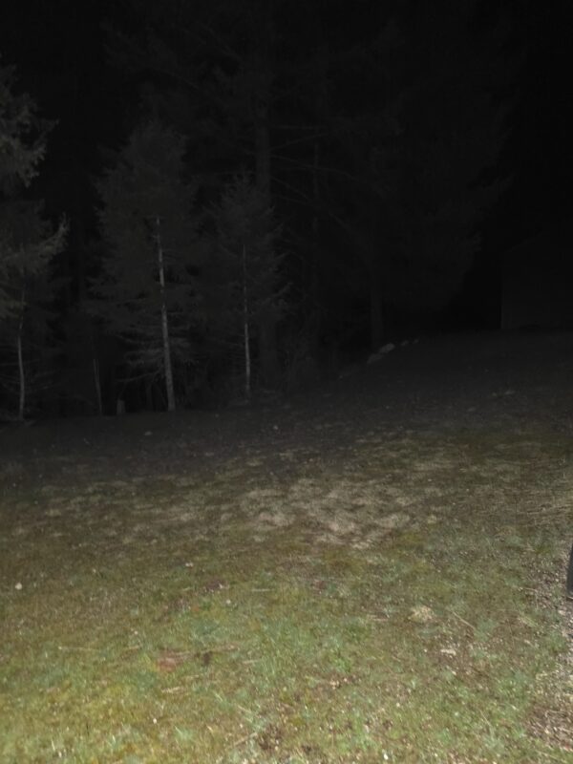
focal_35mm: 23
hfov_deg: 58.9
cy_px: 382
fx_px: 508
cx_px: 286
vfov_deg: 73.9
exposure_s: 1/8
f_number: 1.7
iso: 1600
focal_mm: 6.3
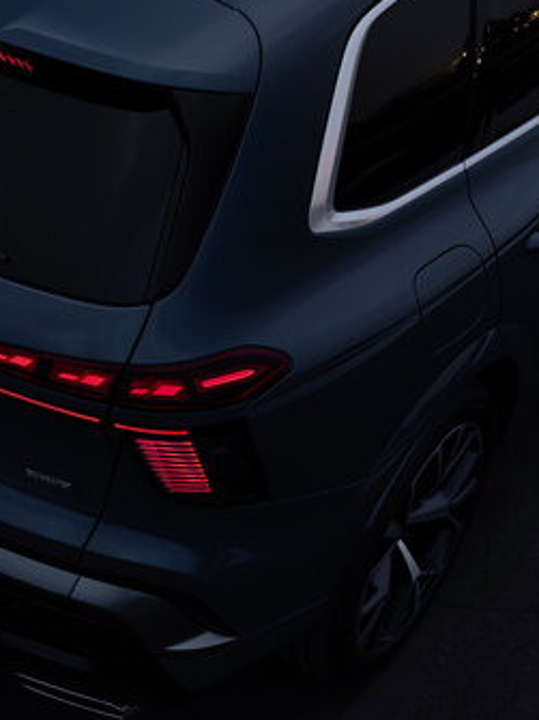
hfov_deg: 18.0
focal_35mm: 80
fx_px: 1662
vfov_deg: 24.4
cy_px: 383
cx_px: 5
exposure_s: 1/50
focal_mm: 57.5
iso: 400
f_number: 5.6
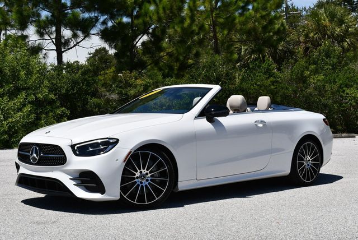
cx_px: 179
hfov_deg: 35.6
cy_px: 120
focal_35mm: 56
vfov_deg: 24.2
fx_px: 557
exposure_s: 1/320
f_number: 9
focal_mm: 28
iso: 100
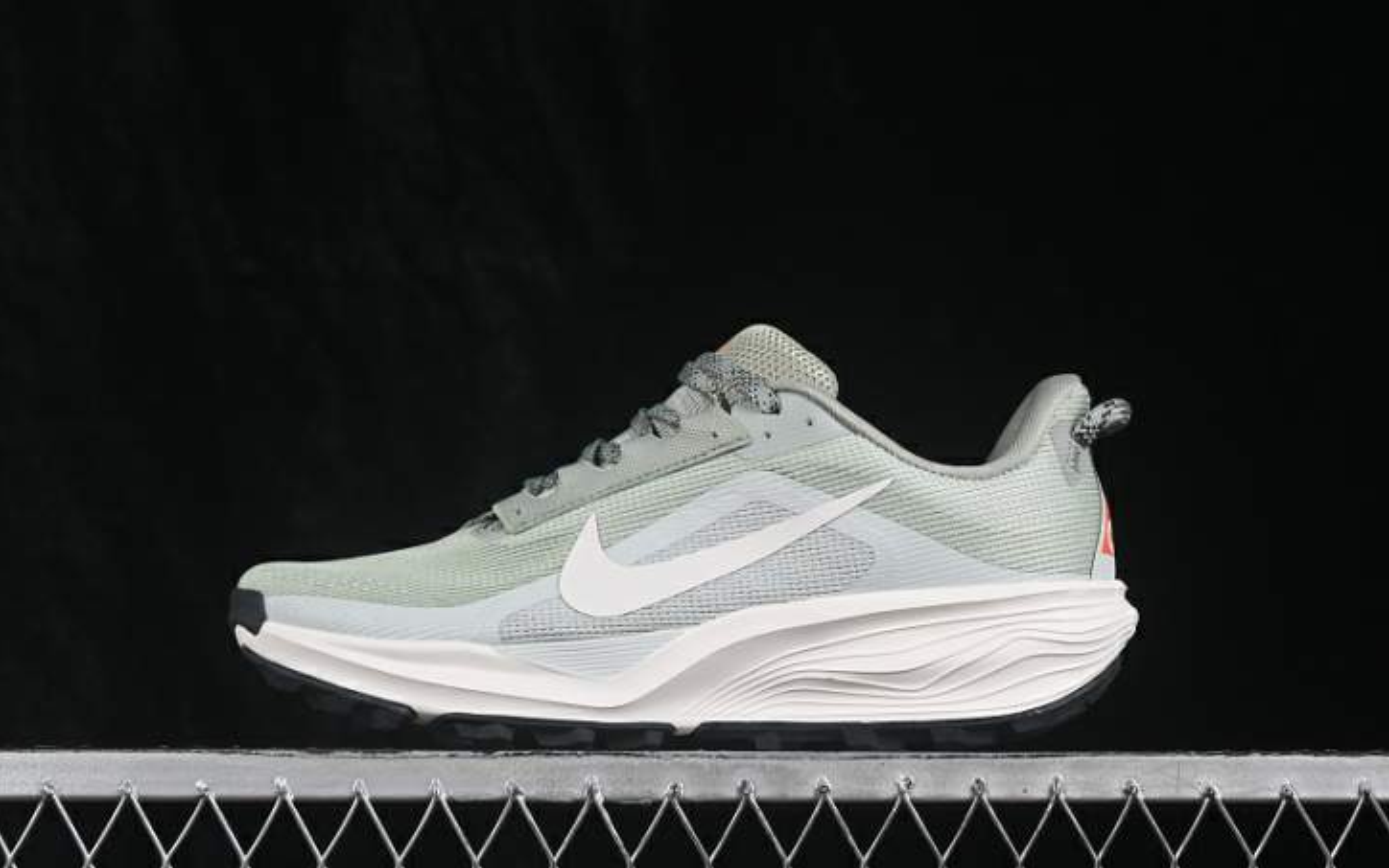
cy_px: 462
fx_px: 2916
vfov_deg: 17.0
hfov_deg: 26.8
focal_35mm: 77
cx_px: 694
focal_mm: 50
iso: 160
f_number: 8
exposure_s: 1/80
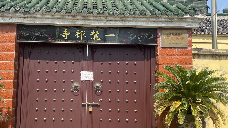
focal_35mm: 35
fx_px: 212
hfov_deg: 56.1
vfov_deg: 33.7
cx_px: 89
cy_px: 65
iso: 32
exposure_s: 1/1412
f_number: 1.8
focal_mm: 4.25
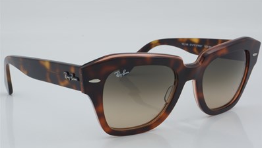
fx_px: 549
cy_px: 85
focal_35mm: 79
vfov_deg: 15.3
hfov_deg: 26.8
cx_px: 131
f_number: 29
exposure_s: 1/4
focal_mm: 50
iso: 100
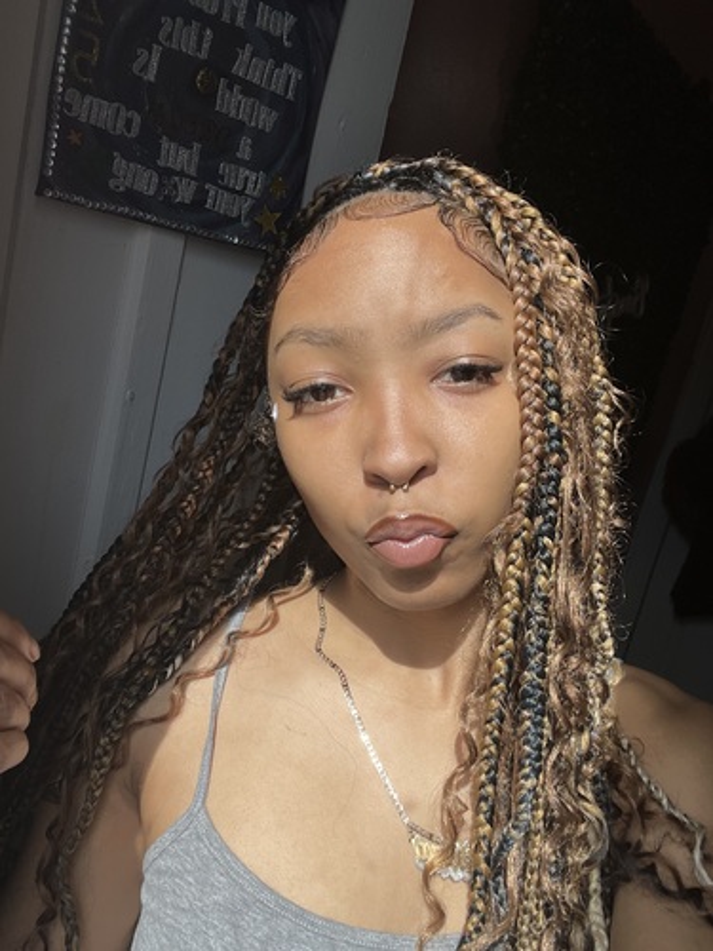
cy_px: 476
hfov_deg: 46.8
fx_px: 824
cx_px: 356
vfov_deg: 60.0
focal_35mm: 30
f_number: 2.2
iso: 32
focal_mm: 2.71
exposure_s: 1/541
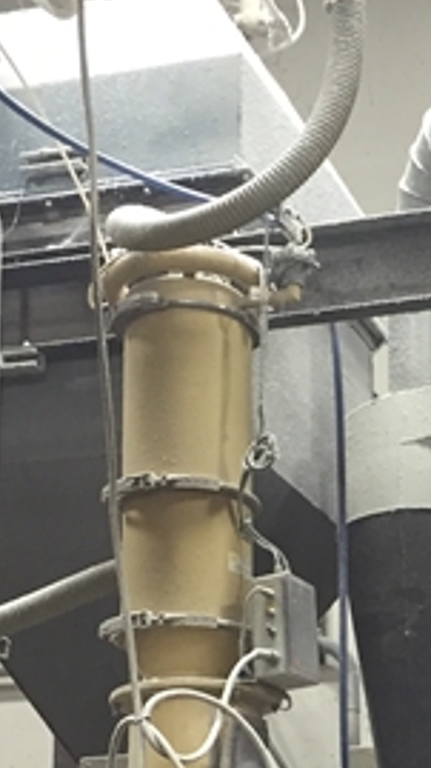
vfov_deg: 22.0
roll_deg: +0.4
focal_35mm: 94
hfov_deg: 12.5
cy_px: 728
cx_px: 528
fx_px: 1913
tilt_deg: +13.7
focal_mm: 4.15
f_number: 2.2
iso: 100
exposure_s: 1/30
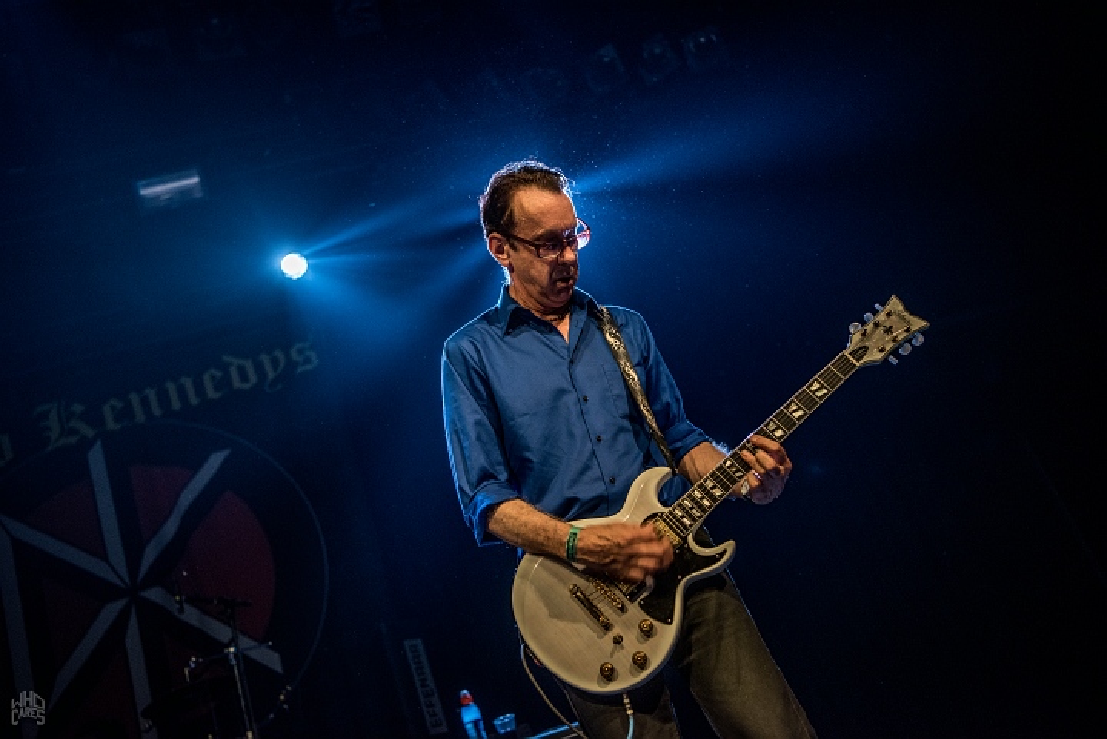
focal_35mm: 38
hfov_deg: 50.7
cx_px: 554
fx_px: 1169
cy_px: 370
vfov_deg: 35.1
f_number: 2.8
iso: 1250
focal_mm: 38
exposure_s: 1/80
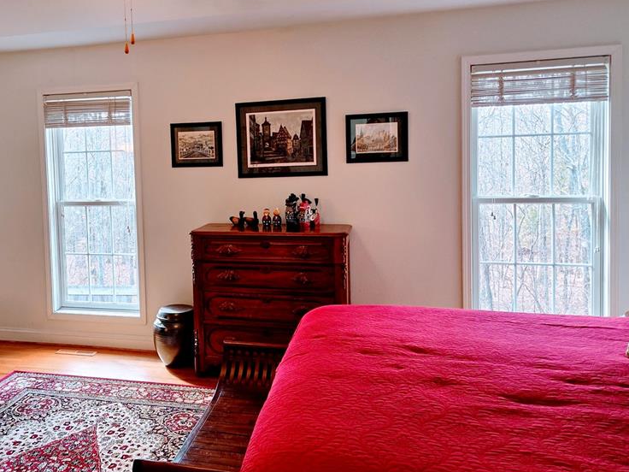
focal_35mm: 32
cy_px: 192
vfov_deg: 44.0
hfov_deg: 55.5
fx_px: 581
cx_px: 205
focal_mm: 5.4
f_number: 1.8
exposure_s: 1/120
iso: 100
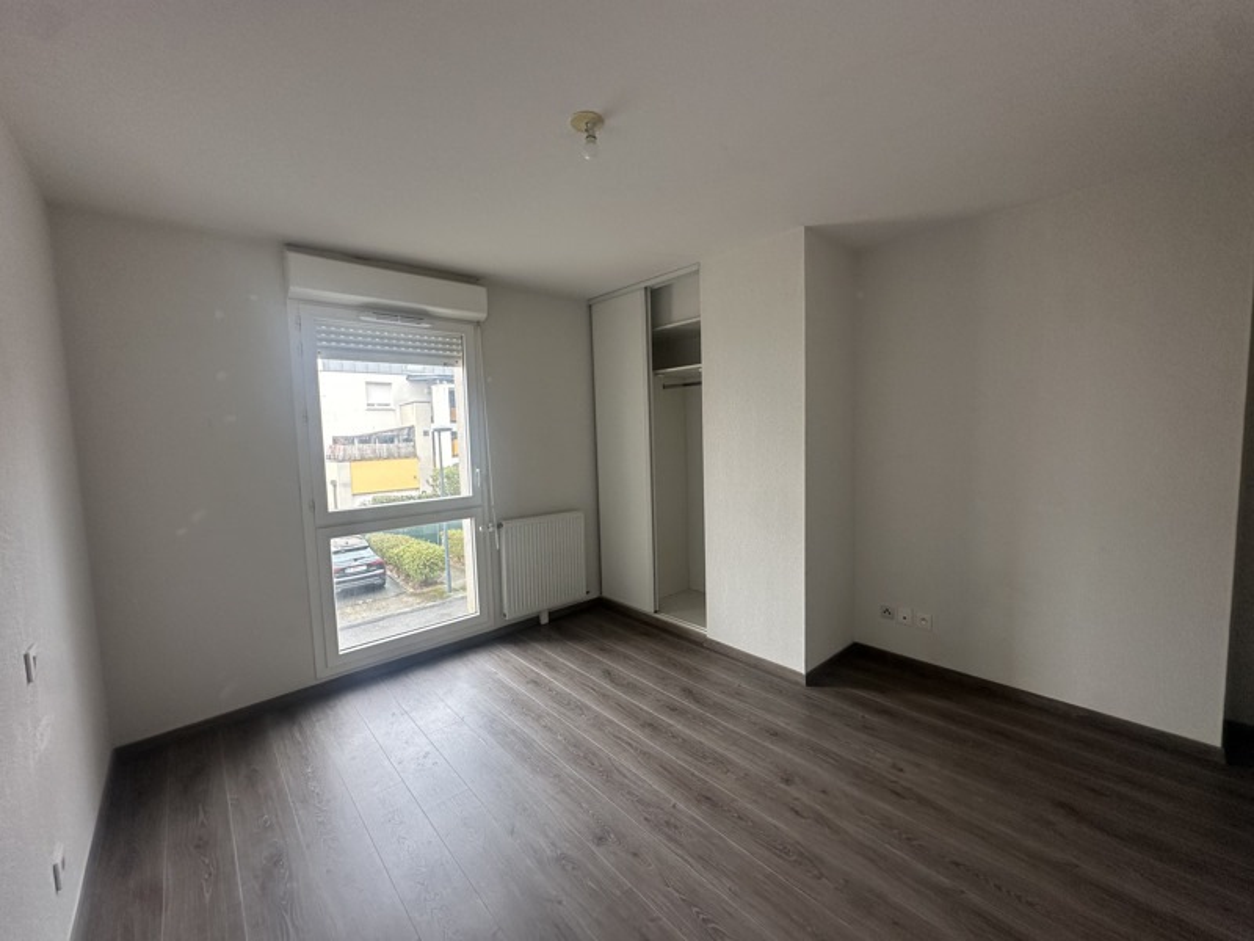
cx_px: 627
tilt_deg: -3.7
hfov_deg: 102.1
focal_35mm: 14
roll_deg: +2.1
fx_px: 507
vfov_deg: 85.7
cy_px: 470
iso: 100
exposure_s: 1/99
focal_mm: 2.22
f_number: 2.2
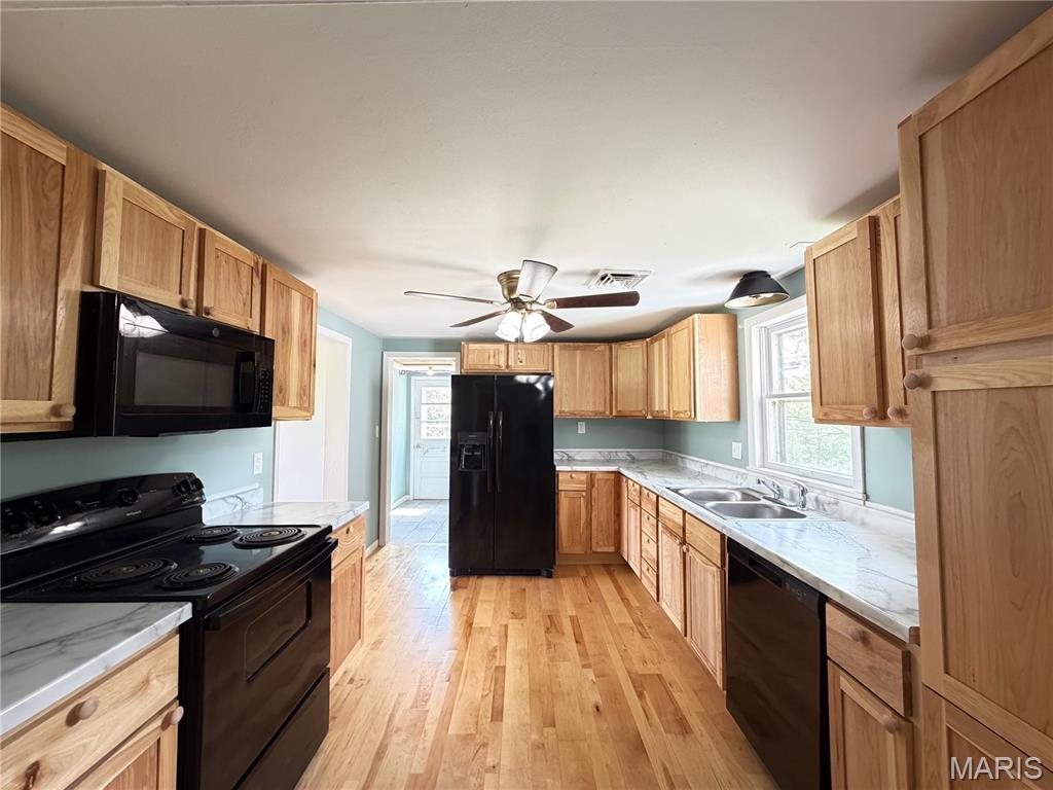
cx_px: 526
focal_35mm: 14
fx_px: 426
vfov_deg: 85.7
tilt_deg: +2.2
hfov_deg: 102.1
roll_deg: -0.6
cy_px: 395
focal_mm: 2.22
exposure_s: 1/60
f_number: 2.2
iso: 500
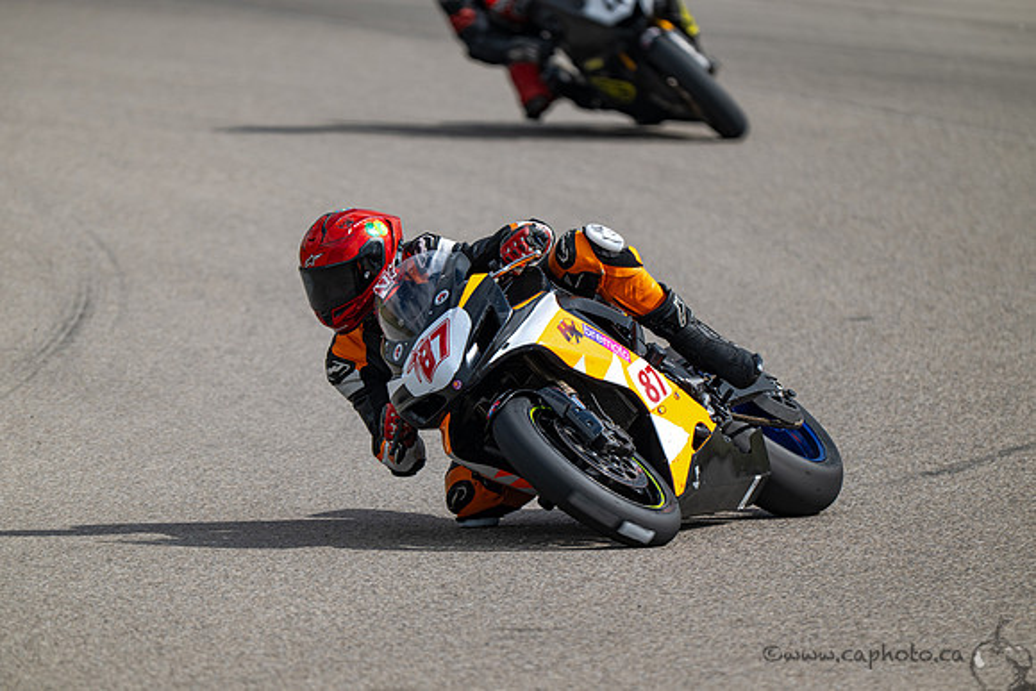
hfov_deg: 3.4
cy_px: 346
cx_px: 518
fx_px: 17270
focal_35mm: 600
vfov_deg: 2.3
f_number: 6.3
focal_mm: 600
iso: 140
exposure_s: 1/1250
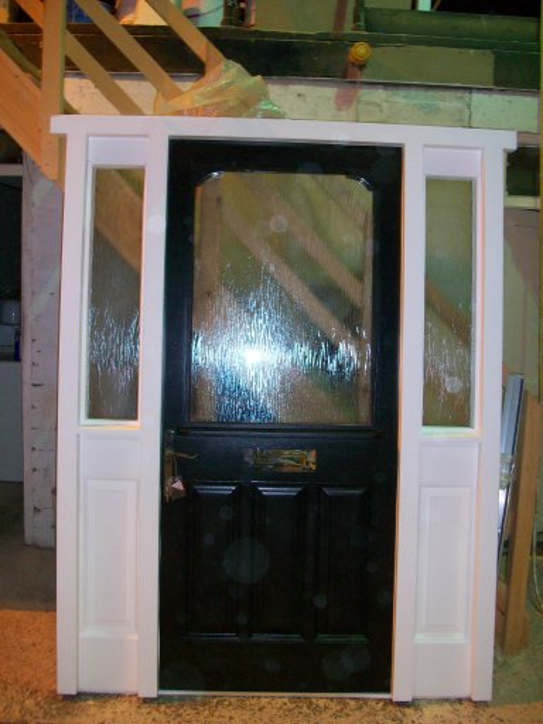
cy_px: 362
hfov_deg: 41.8
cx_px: 272
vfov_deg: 54.0
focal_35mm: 34
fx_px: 711
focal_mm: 5.7
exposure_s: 1/60
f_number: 2.8
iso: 160
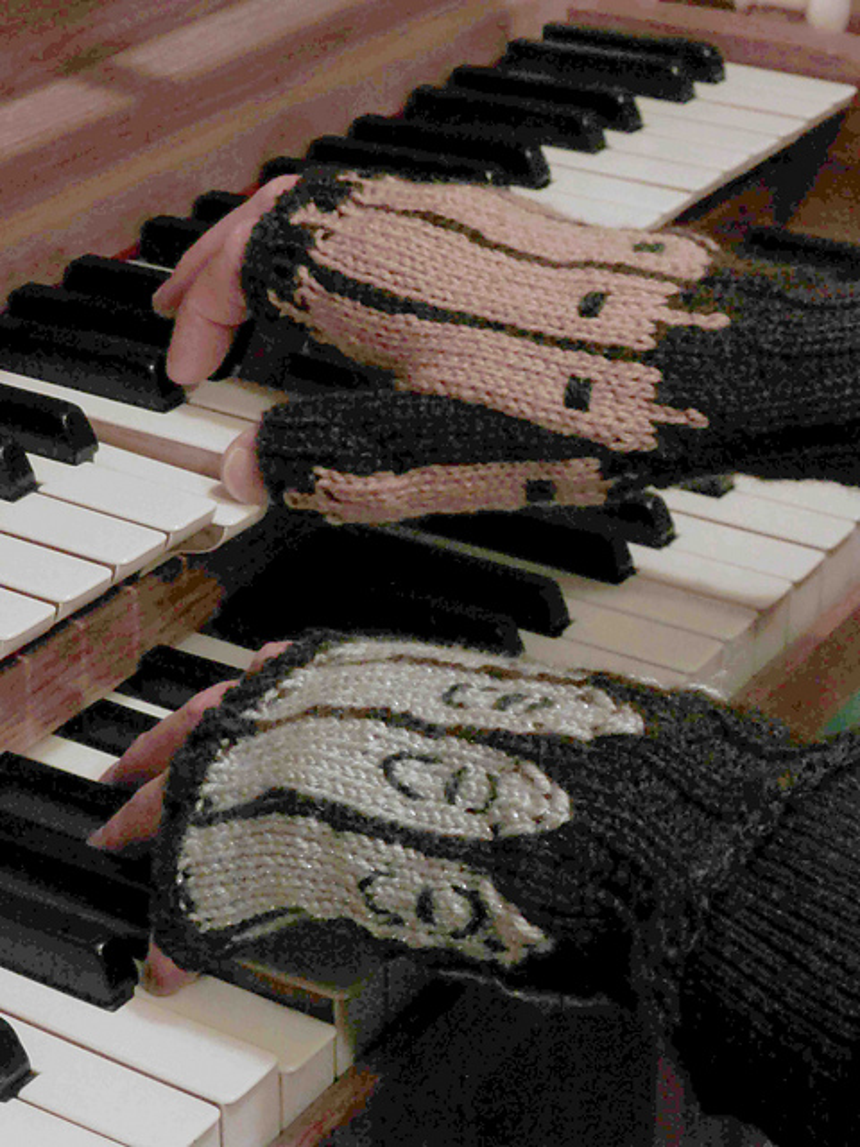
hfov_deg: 17.4
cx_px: 430
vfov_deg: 23.0
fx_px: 2816
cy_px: 574
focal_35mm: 85
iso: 800
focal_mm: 15.1
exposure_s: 1/15
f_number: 5.2
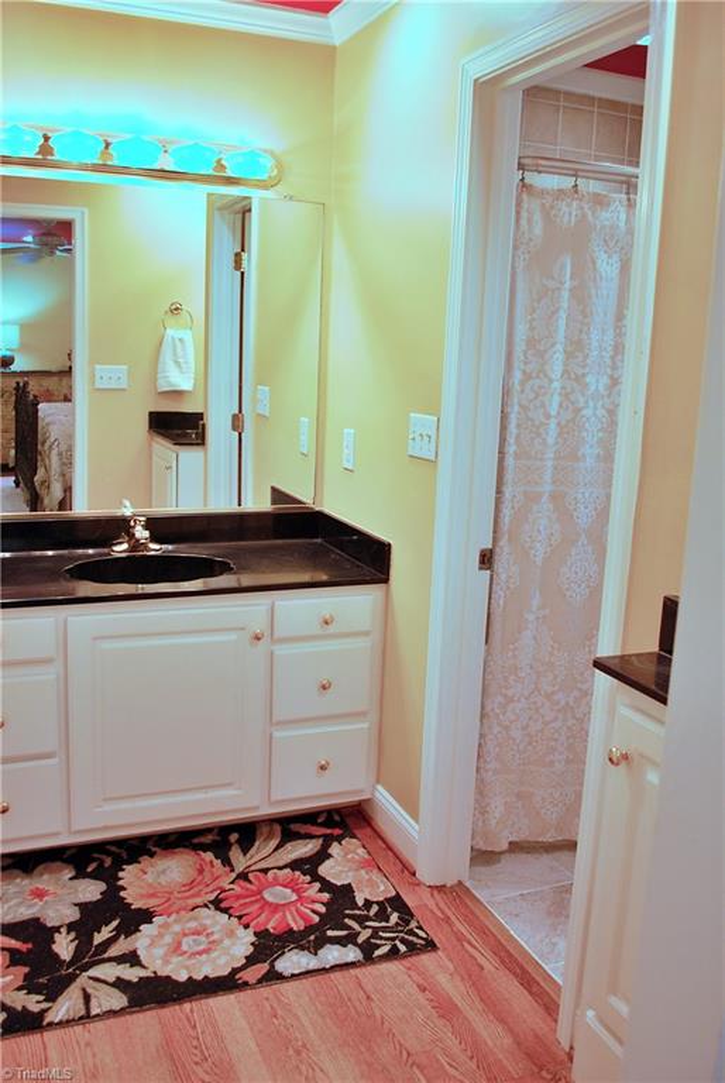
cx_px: 362
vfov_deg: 67.3
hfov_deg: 48.0
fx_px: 813
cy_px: 542
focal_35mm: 27
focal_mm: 18
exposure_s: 1/30
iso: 360
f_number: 3.5
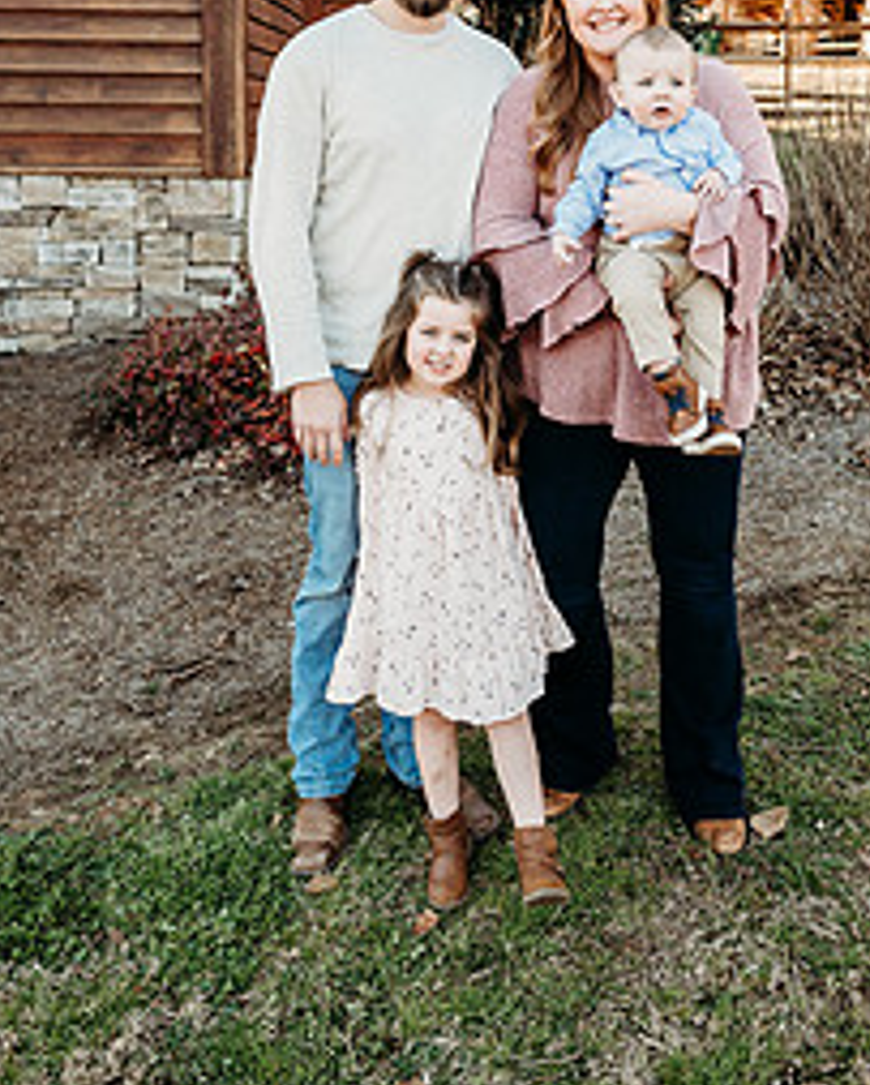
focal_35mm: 40
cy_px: 206
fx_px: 1285
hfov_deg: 37.3
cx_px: 519
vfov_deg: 43.5
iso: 250
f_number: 2.8
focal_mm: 24
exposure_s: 1/320
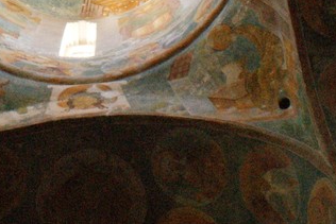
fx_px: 878
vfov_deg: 14.2
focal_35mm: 94
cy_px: -33
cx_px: 63
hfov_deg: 21.4
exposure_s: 1/10
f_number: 22
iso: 3200
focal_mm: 22
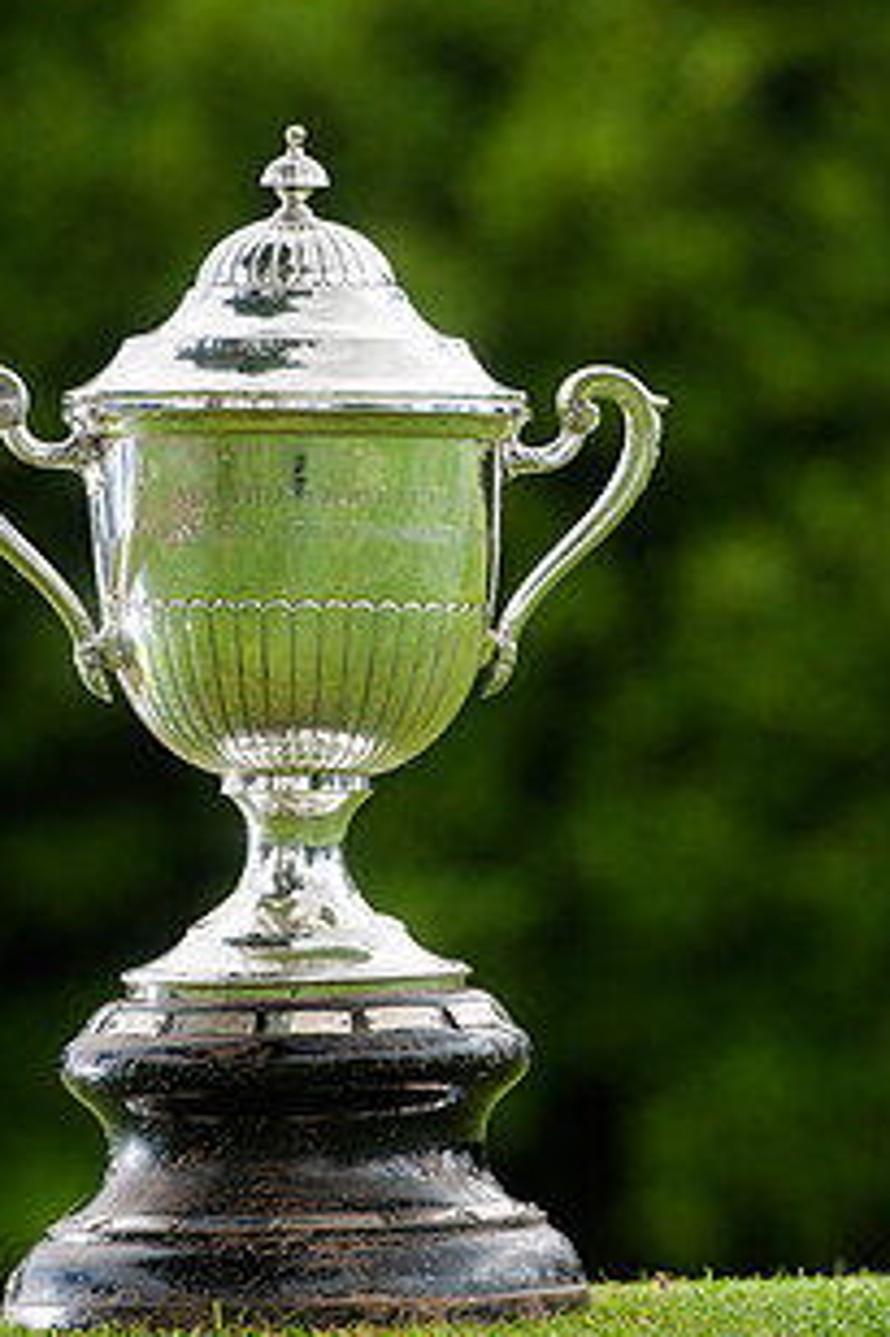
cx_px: 328
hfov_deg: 4.7
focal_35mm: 292
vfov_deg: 7.1
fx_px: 10840
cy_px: 677
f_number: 5.6
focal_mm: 200
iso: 200
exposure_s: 1/320
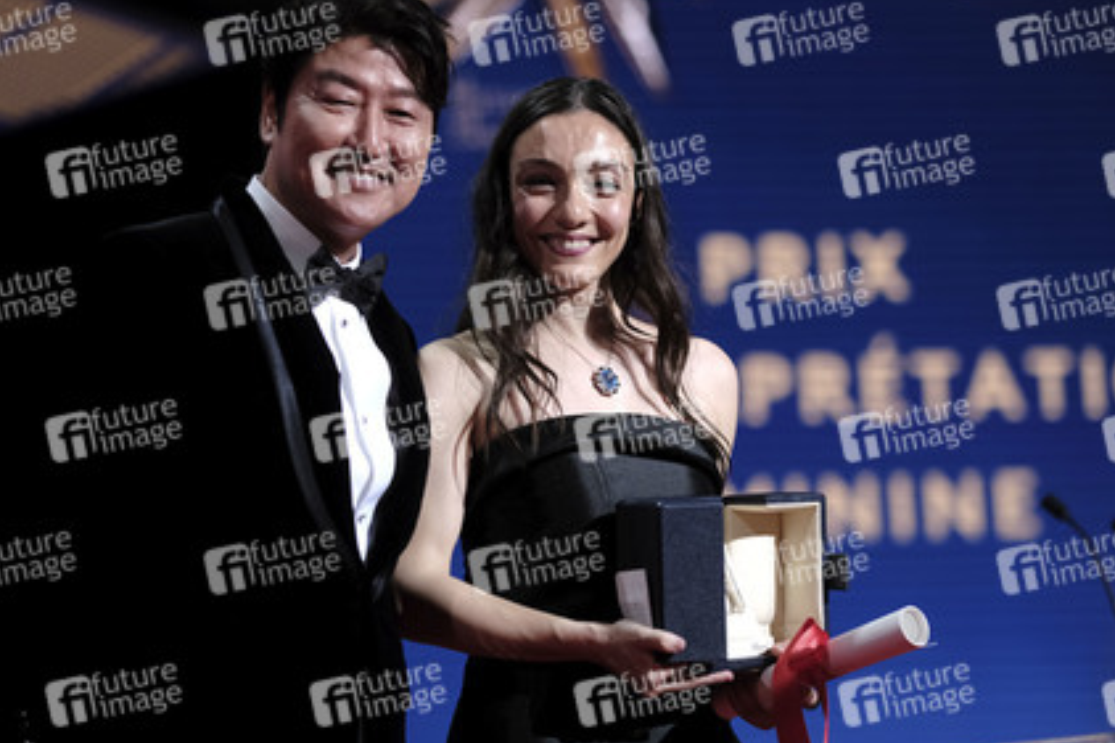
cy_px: 365
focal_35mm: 144
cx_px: 571
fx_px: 4458
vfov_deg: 9.5
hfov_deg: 14.3
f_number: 2
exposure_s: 1/500
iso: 1600
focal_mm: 90
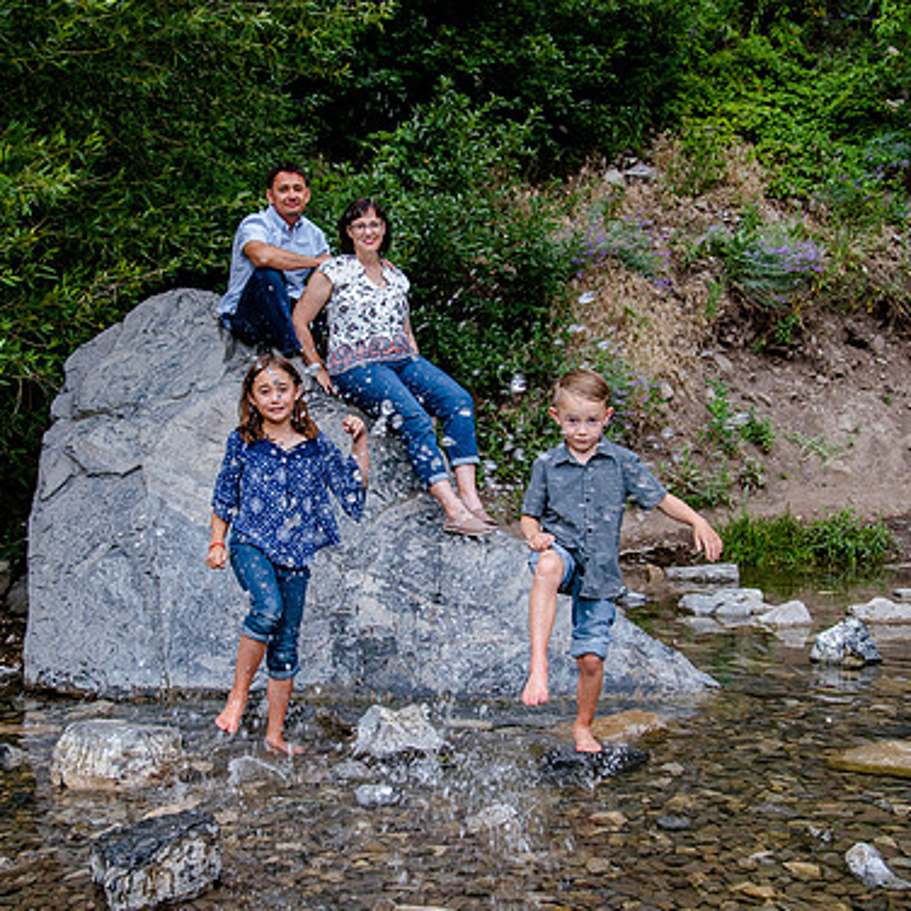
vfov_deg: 37.6
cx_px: 408
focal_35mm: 45
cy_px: 449
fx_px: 1340
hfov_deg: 37.5
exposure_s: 1/160
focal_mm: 32
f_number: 5
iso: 400
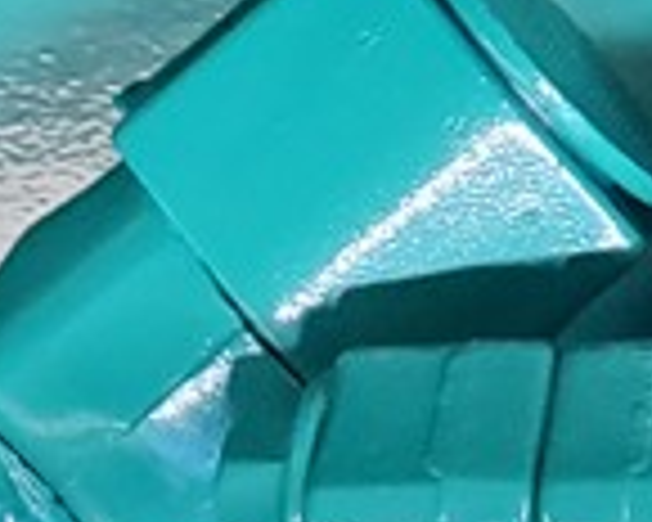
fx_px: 3454
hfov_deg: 9.9
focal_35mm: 179
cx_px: 1335
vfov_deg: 7.8
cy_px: -855
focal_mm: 4.3
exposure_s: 1/50
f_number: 2.4
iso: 640
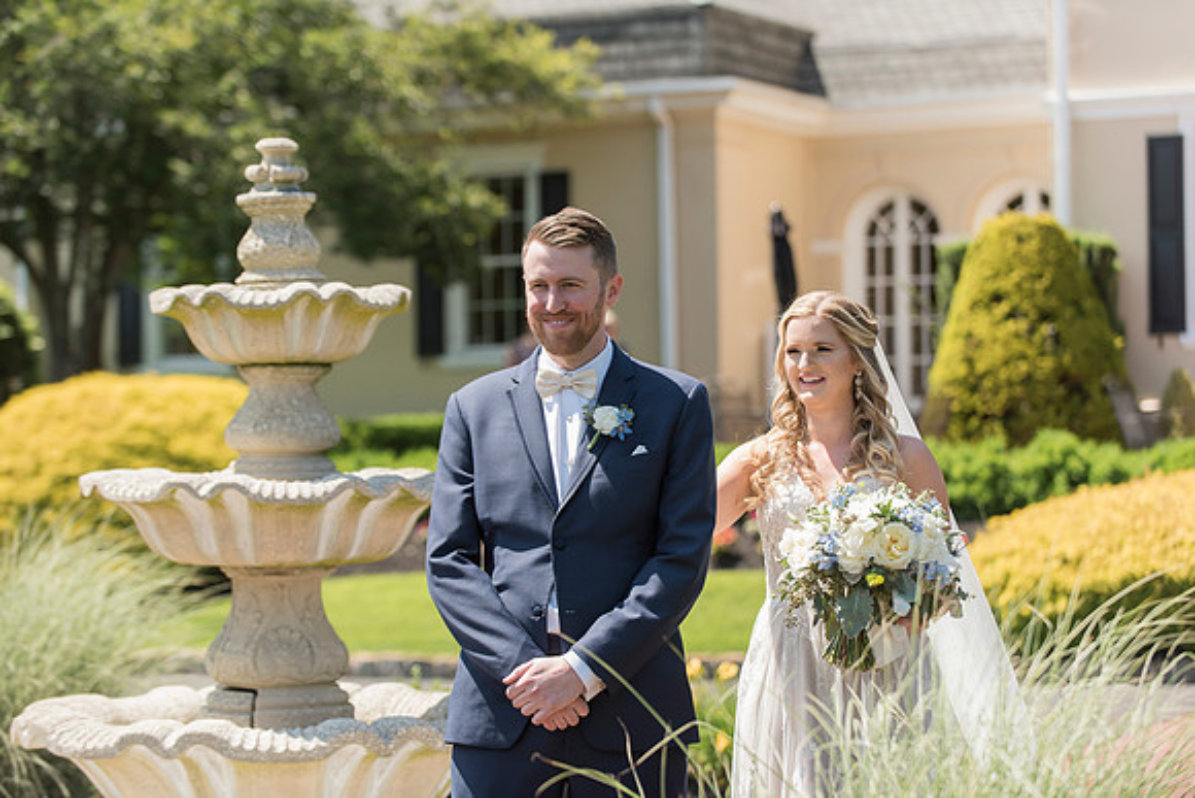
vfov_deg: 14.0
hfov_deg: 20.8
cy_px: 399
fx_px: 3254
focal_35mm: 98
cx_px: 598
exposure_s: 1/1250
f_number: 3.5
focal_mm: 98
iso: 200
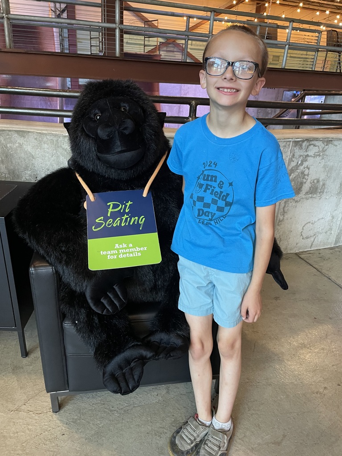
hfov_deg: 53.1
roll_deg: -3.3
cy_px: 228
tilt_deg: -26.2
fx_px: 343
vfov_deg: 67.3
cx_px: 171
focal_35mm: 26
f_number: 1.6
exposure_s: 1/60
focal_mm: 4.2
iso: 200
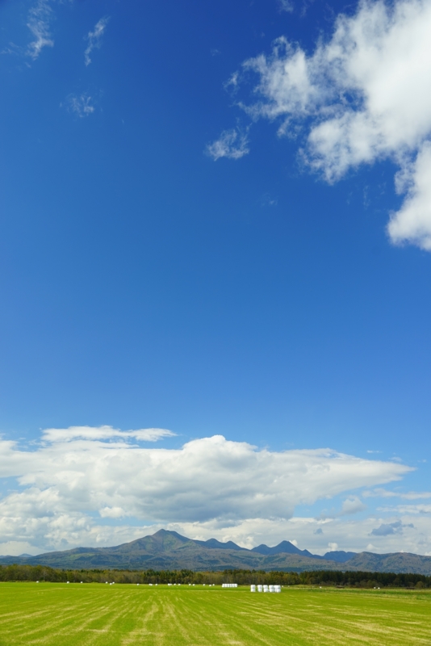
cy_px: 323
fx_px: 574
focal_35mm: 32
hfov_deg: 41.1
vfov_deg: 58.7
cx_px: 216
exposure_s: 1/160
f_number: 6.3
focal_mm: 32
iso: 100
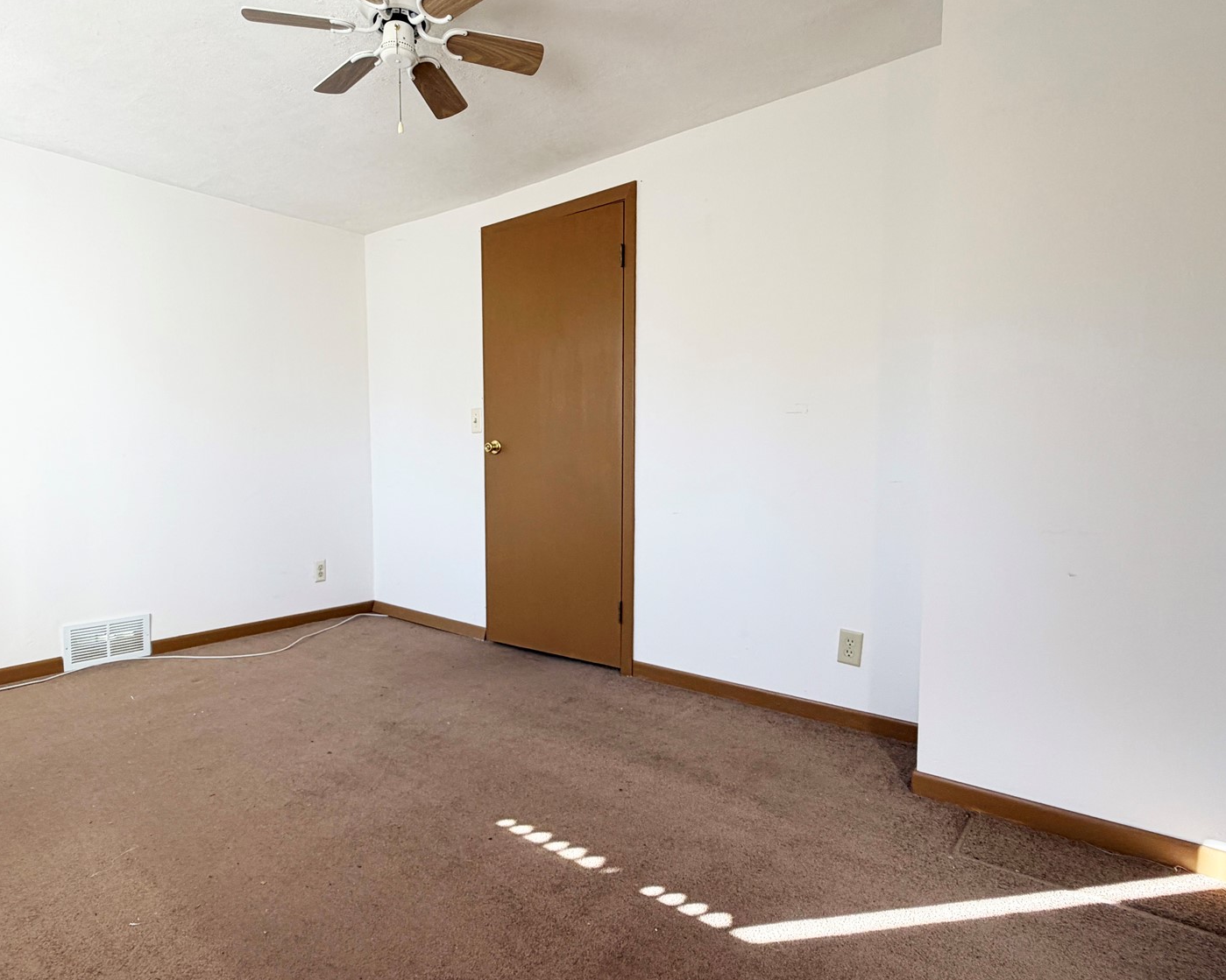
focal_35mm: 20
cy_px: 503
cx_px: 528
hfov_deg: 79.9
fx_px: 726
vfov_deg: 68.1
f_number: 2.2
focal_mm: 2.22
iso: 80
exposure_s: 1/121
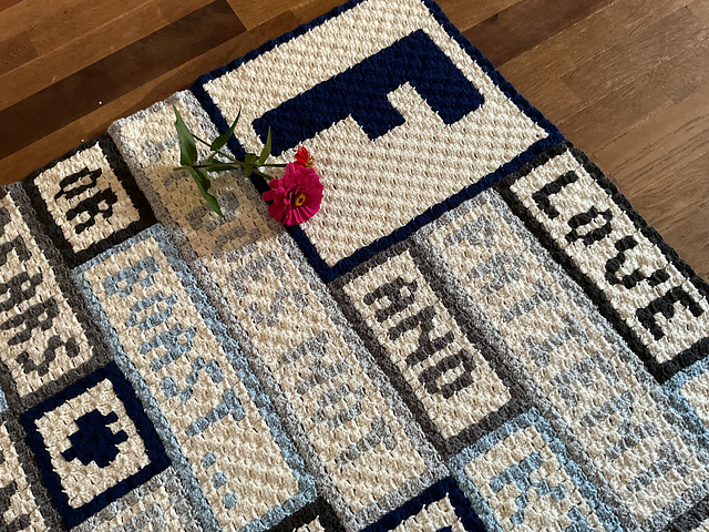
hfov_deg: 61.7
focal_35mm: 29
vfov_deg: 48.2
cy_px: 266
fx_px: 594
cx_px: 354
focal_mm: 3
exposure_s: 1/40
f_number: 1.8
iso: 320
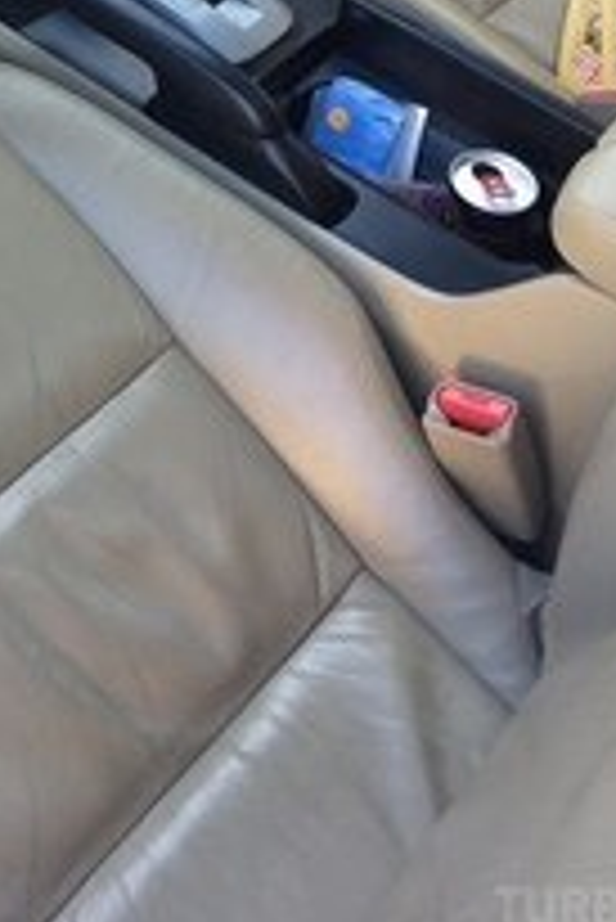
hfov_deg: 18.0
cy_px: -148
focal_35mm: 73
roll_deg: -2.4
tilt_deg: -36.2
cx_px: -72
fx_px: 1870
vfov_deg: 25.2
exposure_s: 1/33
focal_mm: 4.15
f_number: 2.2
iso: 32
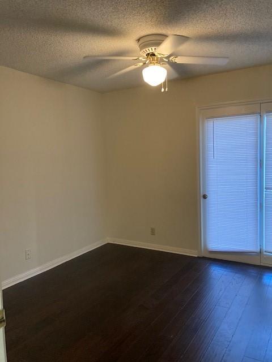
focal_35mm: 28
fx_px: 293
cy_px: 181
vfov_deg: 63.4
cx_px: 136
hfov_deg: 49.7
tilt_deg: -4.2
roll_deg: +2.2
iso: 200
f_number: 1.8
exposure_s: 1/60
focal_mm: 3.99
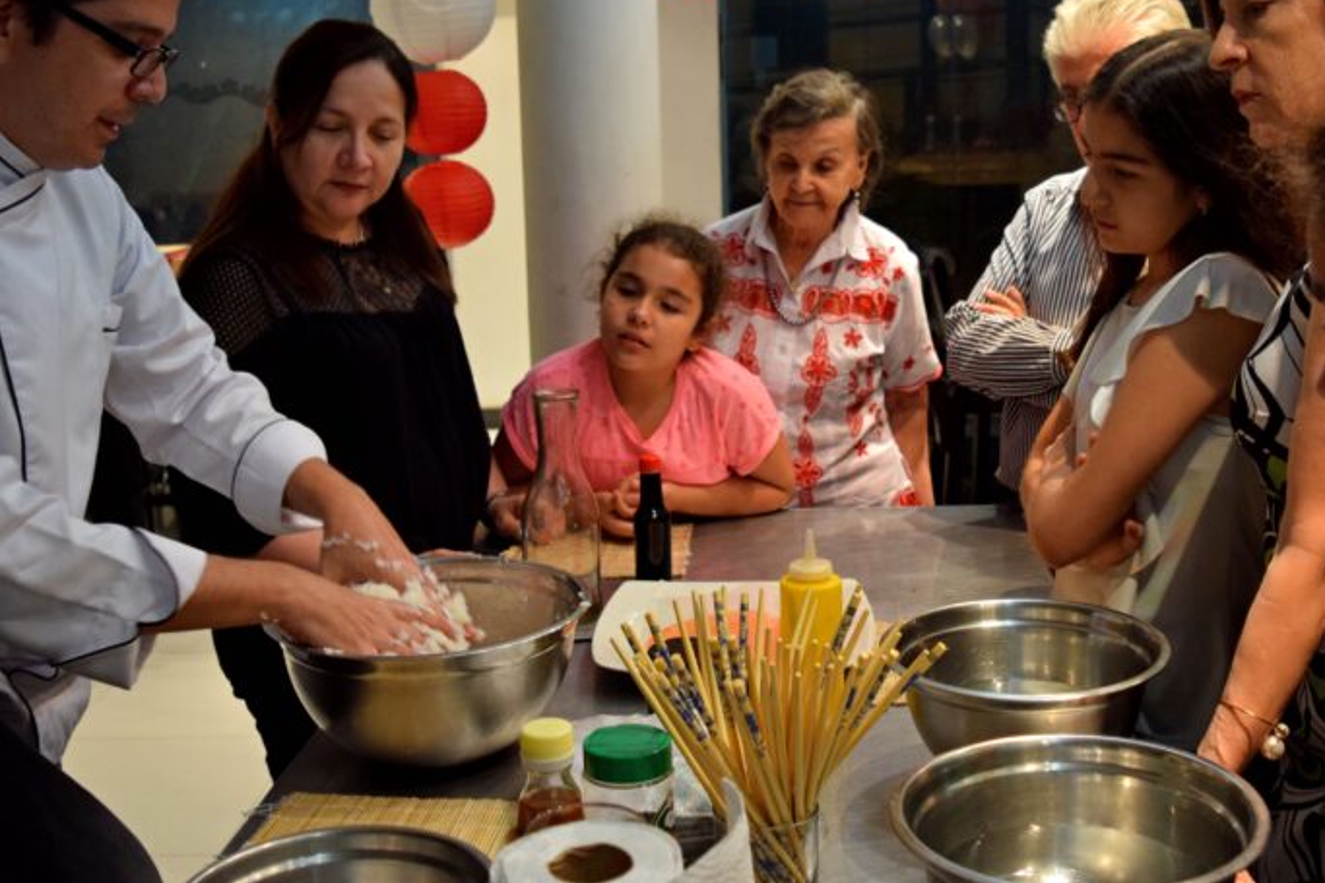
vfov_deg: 25.0
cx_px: 745
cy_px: 366
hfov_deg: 36.8
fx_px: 1987
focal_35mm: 54
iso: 800
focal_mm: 24
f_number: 4
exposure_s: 1/60
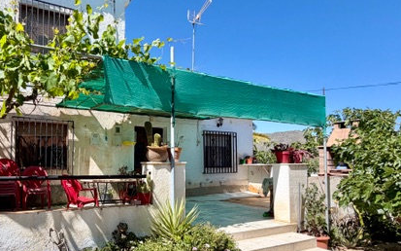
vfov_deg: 52.5
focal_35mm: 23
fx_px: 251
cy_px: 154
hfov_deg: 71.8
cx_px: 100
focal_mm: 2.22
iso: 32
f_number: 2.2
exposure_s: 1/770
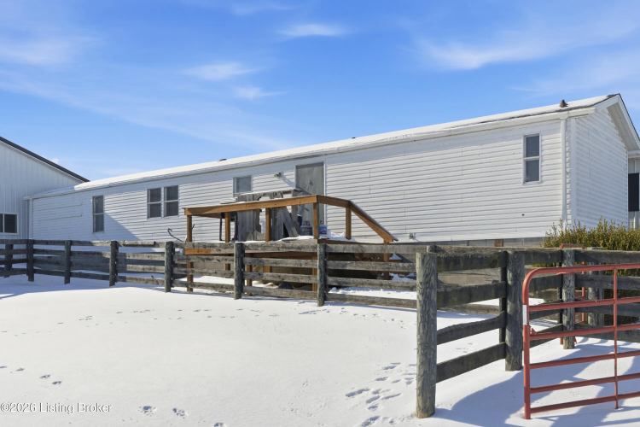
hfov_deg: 55.8
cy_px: 214
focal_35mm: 34
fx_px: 604
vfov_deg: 38.9
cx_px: 320
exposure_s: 1/8000
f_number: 9
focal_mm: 34
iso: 800
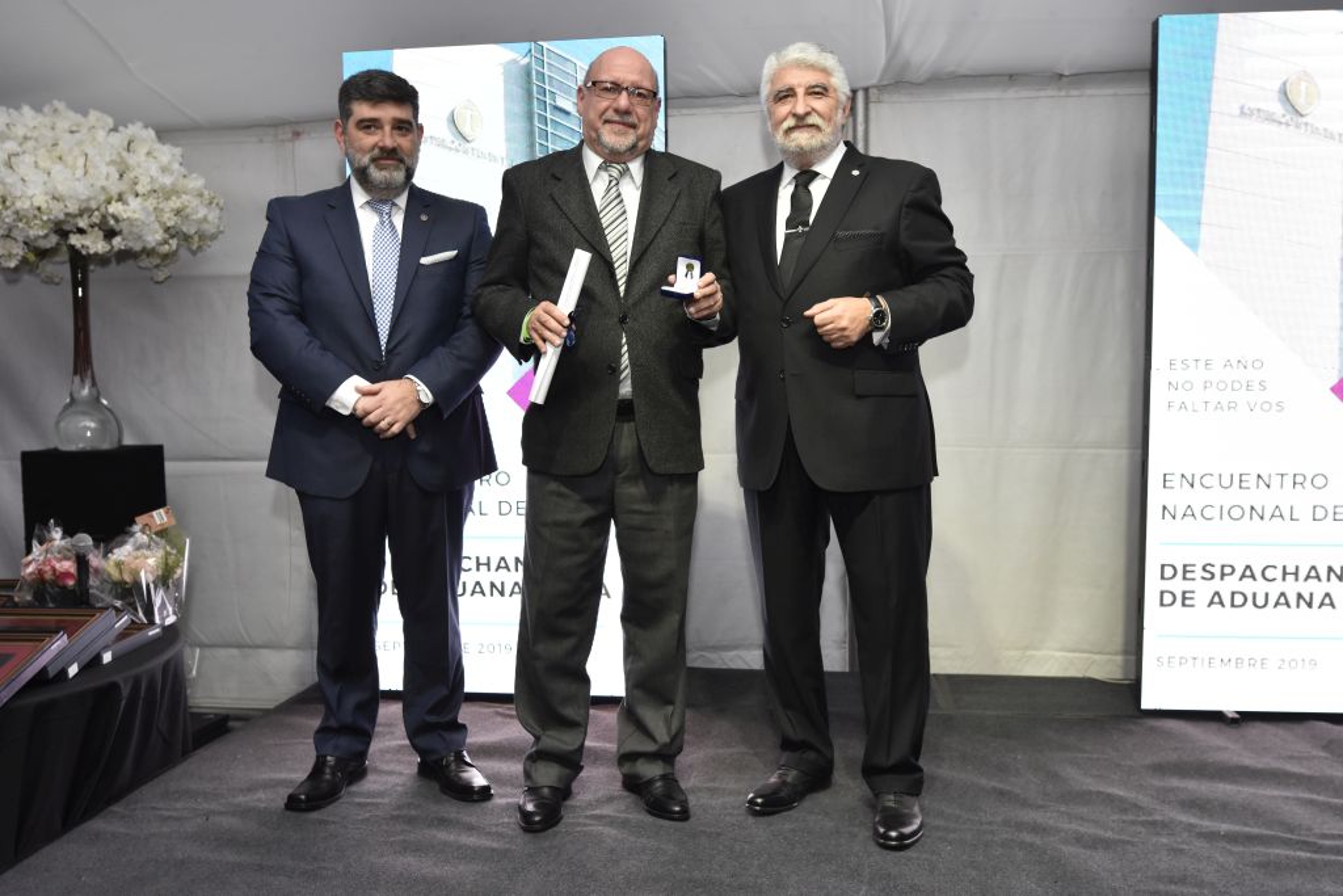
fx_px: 1119
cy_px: 448
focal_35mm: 30
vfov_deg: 43.6
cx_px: 672
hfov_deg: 61.9
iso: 800
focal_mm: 20
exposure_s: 1/200
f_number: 3.2
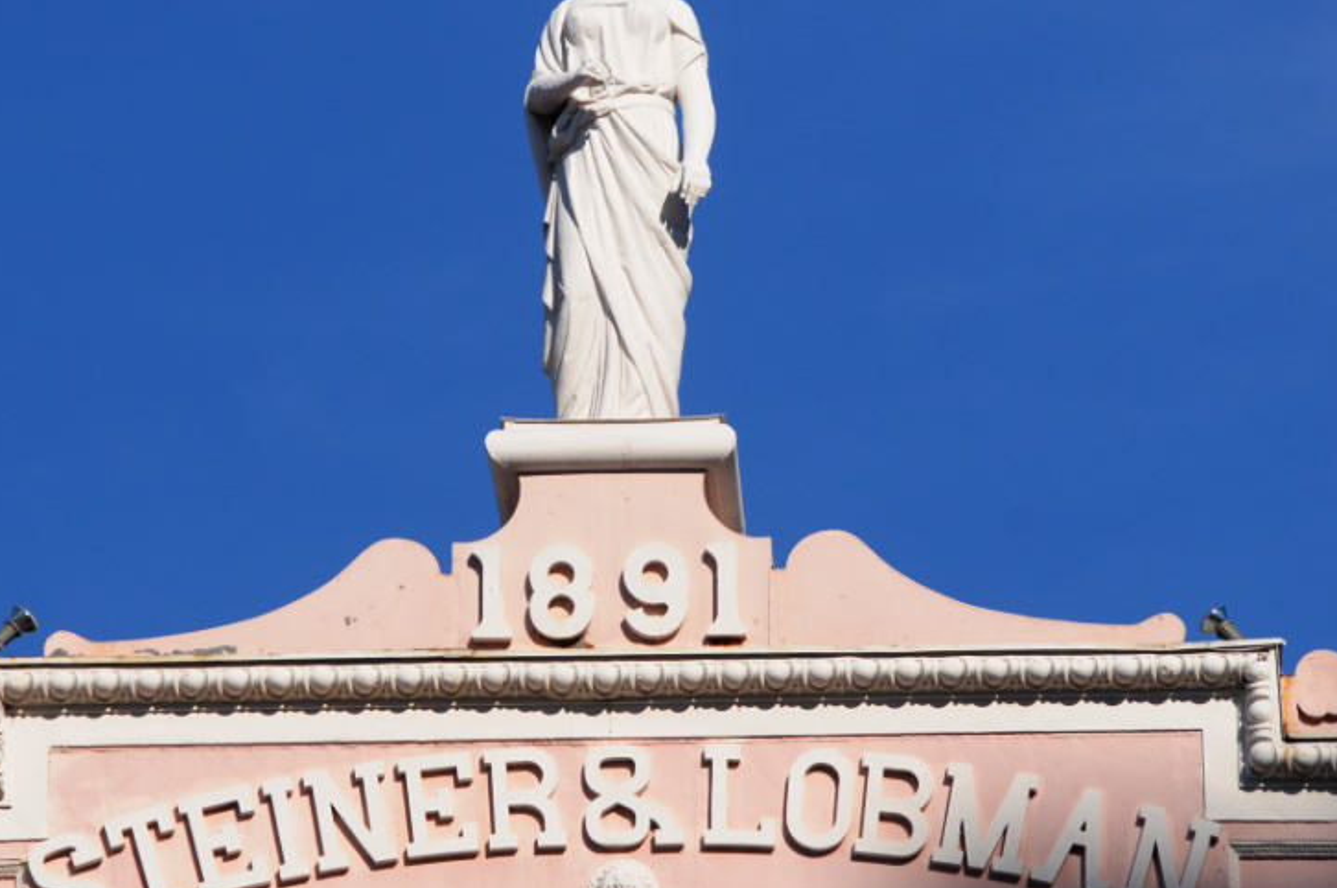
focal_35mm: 310
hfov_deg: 6.7
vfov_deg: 4.4
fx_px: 11498
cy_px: 372
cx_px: 613
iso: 500
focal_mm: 150
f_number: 10
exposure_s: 1/2000
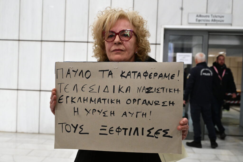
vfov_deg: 36.0
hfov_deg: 51.9
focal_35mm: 37
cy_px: 81
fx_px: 250
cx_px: 122
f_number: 5.6
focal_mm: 37
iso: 8000
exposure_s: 1/250
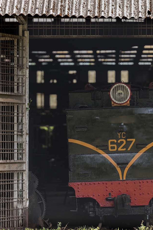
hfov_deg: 4.5
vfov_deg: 6.7
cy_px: 78
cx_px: 115
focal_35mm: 306
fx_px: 1950
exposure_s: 1/250
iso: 250
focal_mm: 200
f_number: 4
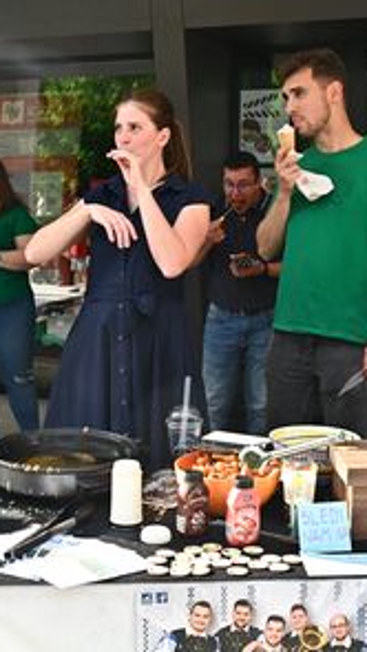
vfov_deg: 37.2
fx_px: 969
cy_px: 329
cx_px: 170
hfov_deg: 21.5
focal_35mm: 56
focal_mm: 35
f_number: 14
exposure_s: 1/320
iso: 1600
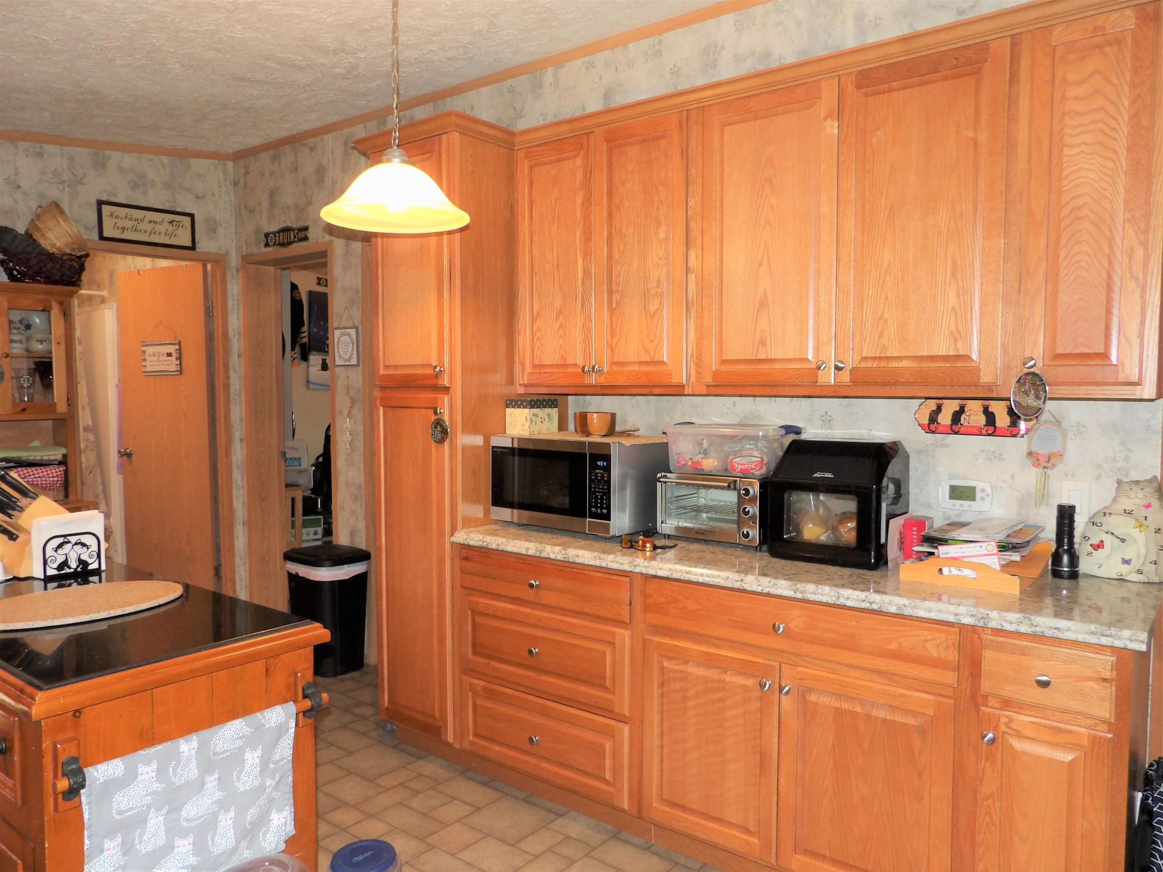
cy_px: 436
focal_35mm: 24
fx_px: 806
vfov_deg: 56.8
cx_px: 582
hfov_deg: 71.6
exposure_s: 1/33
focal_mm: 4.3
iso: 200
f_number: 3.2
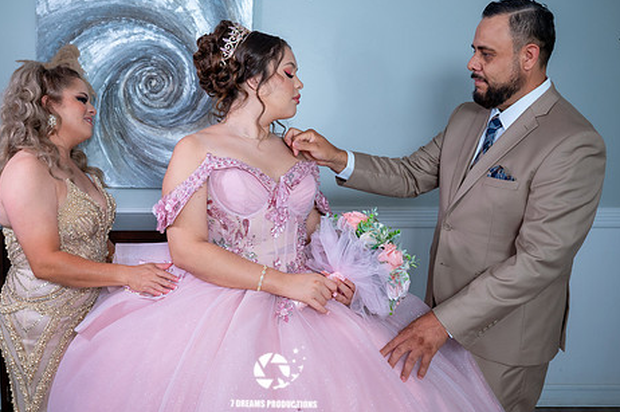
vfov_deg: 34.1
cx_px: 254
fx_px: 671
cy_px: 177
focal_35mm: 39
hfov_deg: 49.3
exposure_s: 1/60
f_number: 4
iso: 1250
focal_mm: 29.5
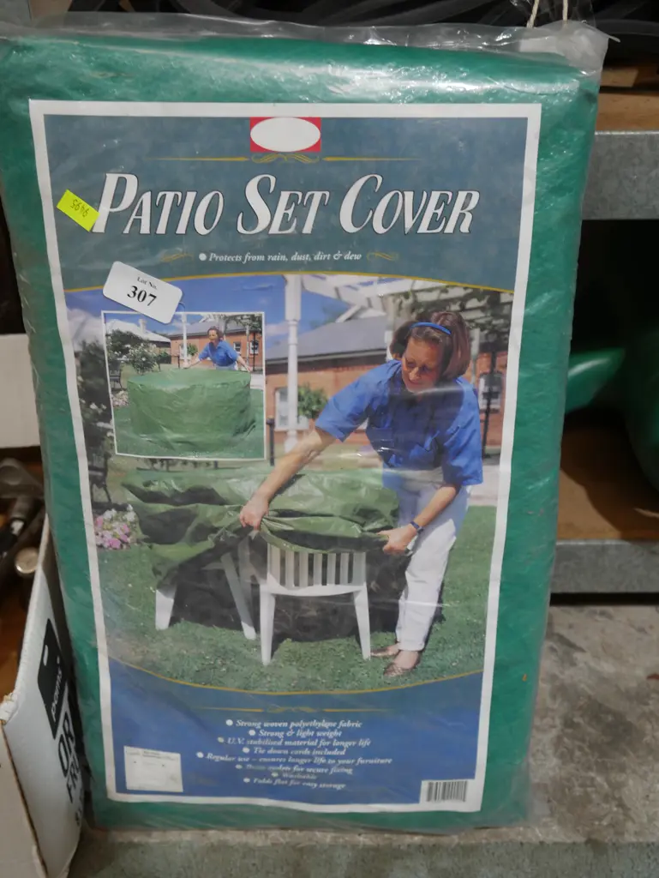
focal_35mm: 40
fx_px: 1014
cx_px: 330
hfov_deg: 36.0
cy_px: 439
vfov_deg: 46.8
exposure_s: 1/60
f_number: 4.4
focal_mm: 20
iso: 500
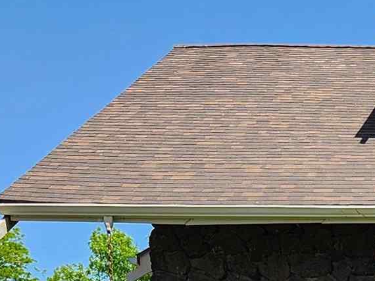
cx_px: 584
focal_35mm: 124
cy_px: 534
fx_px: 1343
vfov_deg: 11.0
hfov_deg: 14.7
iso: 20
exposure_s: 1/814
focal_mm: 5.4
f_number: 1.8
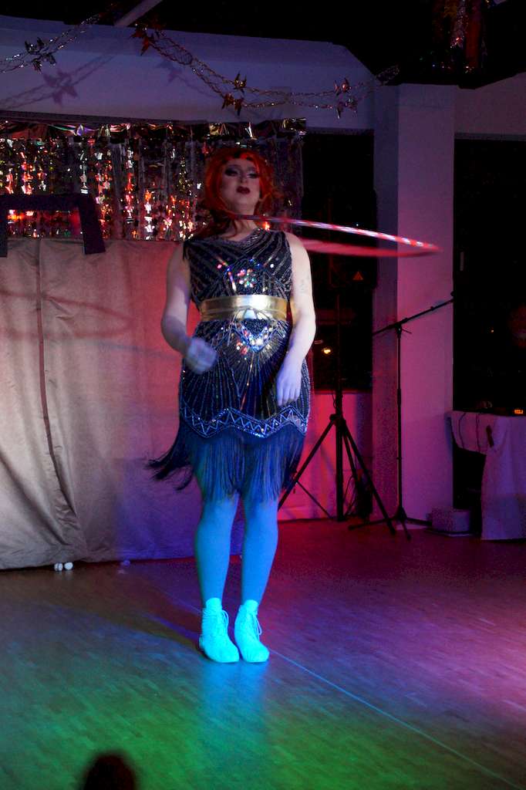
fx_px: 1480
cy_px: 395
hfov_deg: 20.1
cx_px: 263
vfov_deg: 29.9
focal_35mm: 68
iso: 3200
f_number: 4.5
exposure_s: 1/40
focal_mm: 45
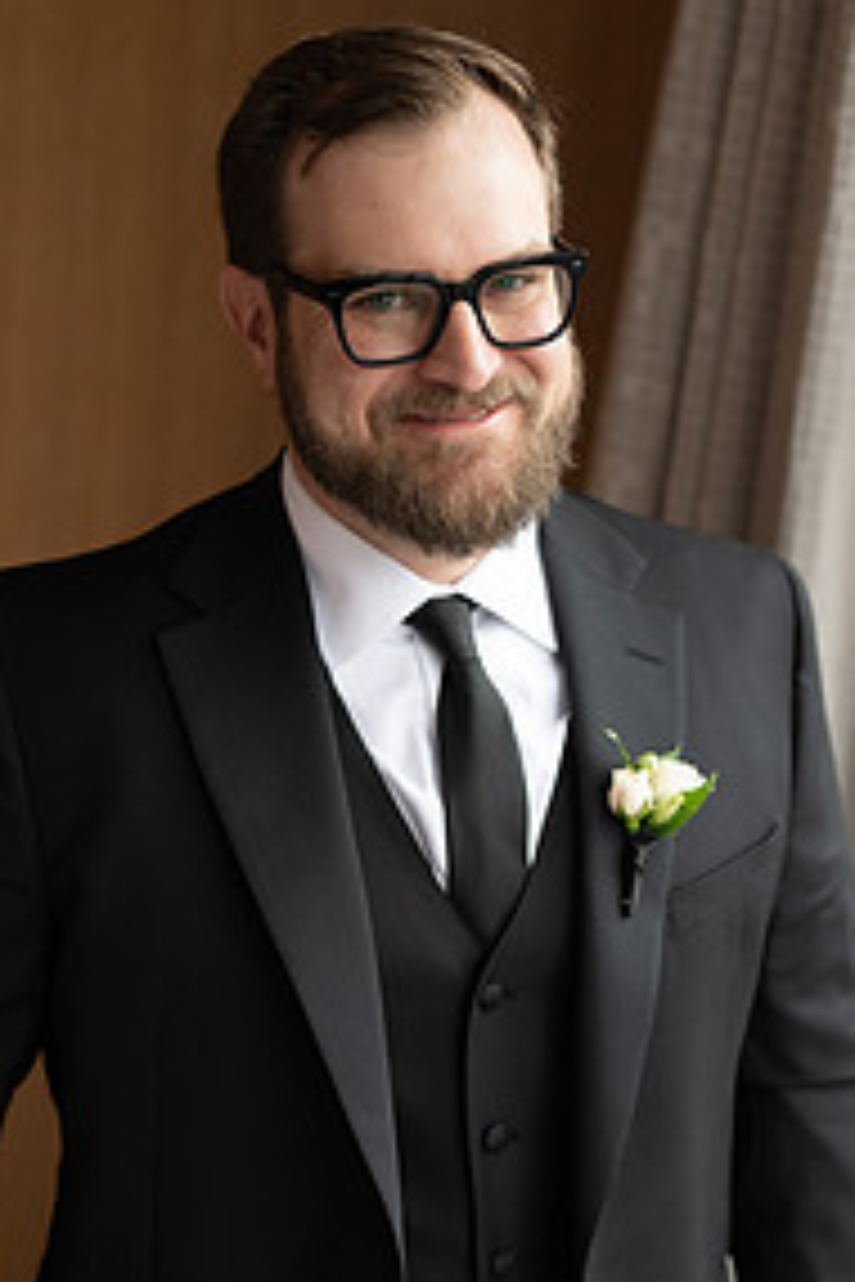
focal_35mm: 79
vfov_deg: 25.5
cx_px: 369
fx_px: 2814
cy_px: 882
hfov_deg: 17.3
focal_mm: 50
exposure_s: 1/200
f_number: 2.8
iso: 1250
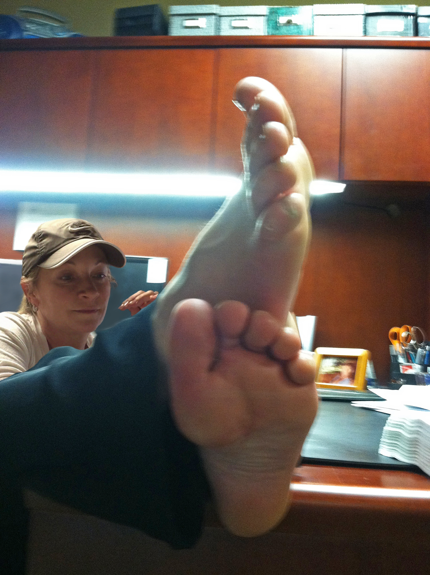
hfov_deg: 40.6
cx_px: 215
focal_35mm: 35
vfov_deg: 52.7
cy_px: 288
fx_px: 581
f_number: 2.8
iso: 250
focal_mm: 3.85
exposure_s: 1/15
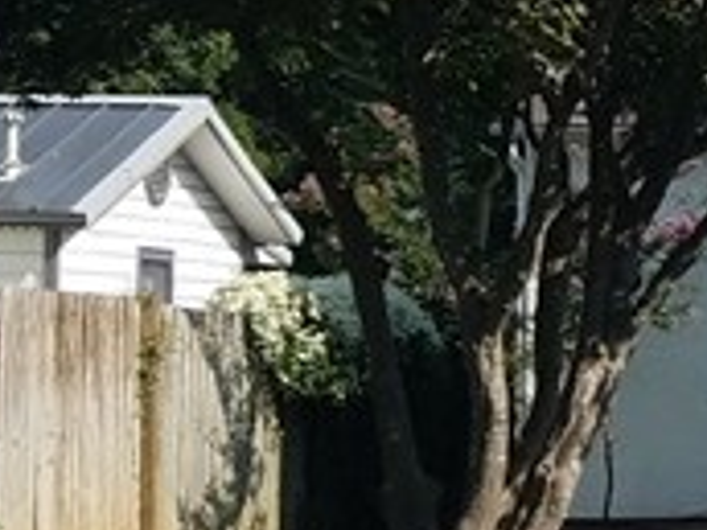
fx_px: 3166
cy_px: 160
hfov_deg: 11.1
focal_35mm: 155
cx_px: 1583
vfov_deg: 9.6
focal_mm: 4.2
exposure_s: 1/2256
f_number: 1.7
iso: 50
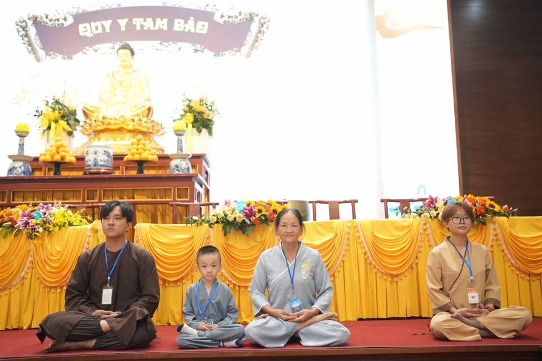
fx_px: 527
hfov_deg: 54.4
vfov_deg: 37.9
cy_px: 180
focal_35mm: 35
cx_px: 271
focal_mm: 35
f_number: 2.5
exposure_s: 1/160
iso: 2000
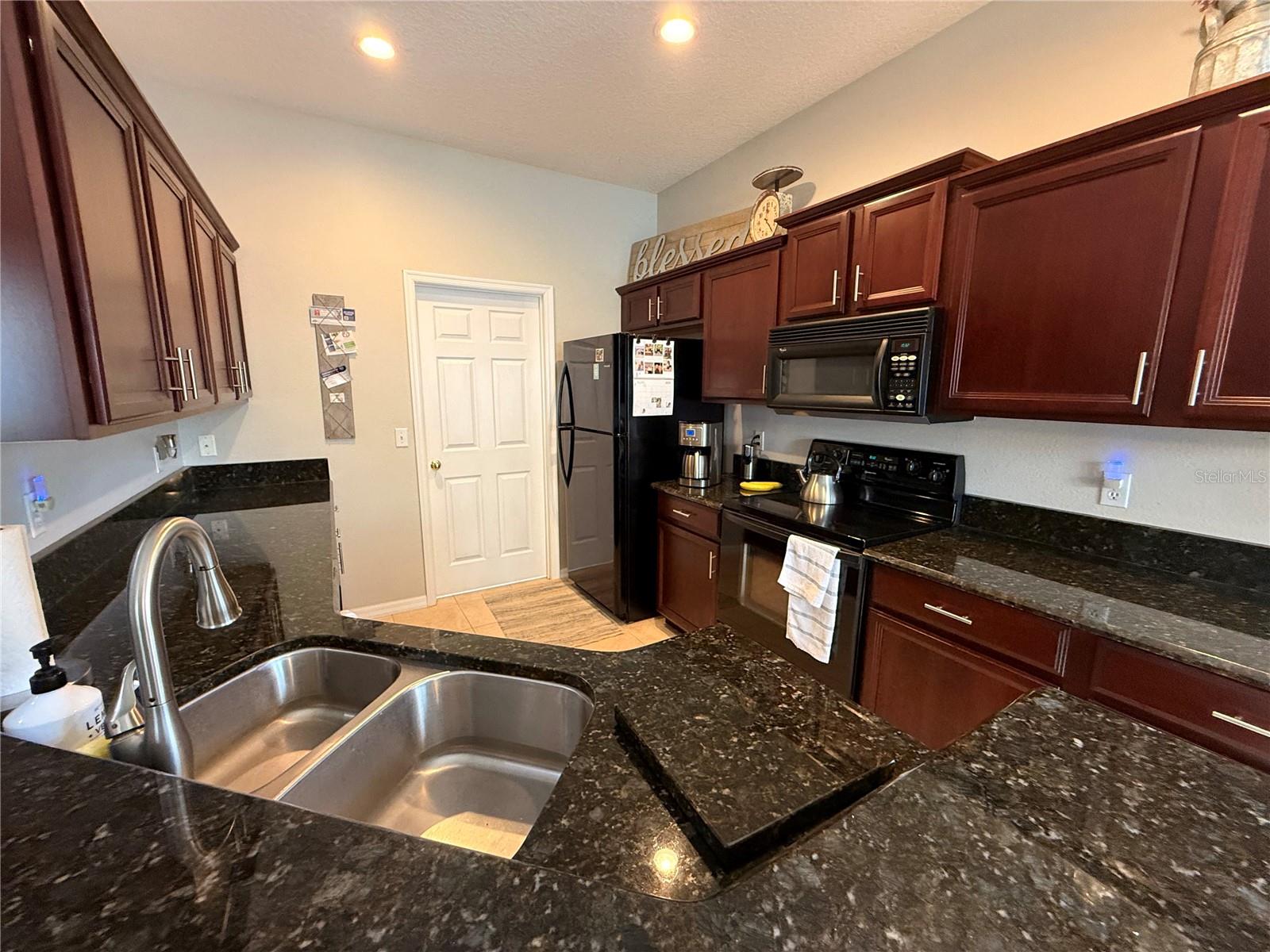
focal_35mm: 14
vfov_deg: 85.7
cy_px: 476
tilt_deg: -10.3
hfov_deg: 102.1
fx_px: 514
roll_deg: -0.6
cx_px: 635
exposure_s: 1/60
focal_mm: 2.22
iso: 400
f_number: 2.2
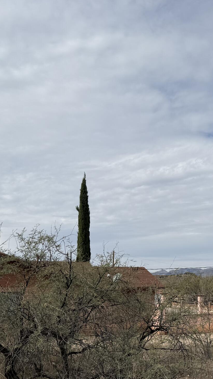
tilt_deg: +3.0
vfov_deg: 38.0
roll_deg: -0.9
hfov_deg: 21.6
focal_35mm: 54
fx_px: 542
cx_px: 198
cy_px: 255
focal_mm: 6.76
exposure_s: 1/8130
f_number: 1.78
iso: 80
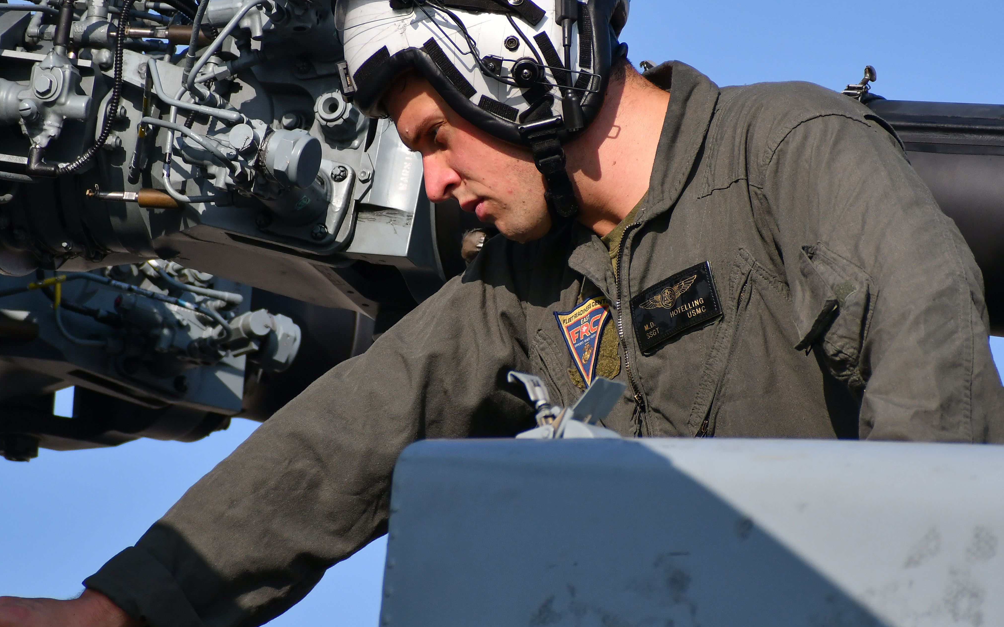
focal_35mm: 634
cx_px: 490
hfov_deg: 3.3
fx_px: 17347
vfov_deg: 2.1
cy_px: 314
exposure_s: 1/2500
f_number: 8
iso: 500
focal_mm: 300
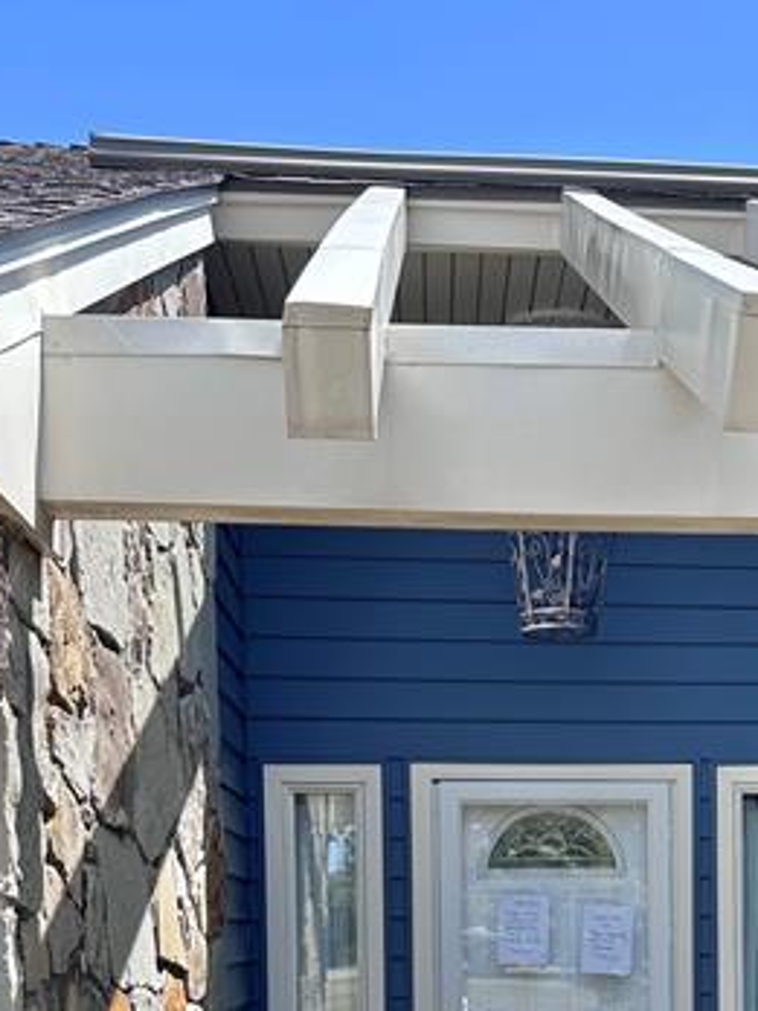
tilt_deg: -0.6
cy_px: 973
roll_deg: +0.7
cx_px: 607
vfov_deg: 33.6
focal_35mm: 53
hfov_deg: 27.0
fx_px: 1547
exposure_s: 1/1949
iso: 80
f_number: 1.78
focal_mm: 6.86
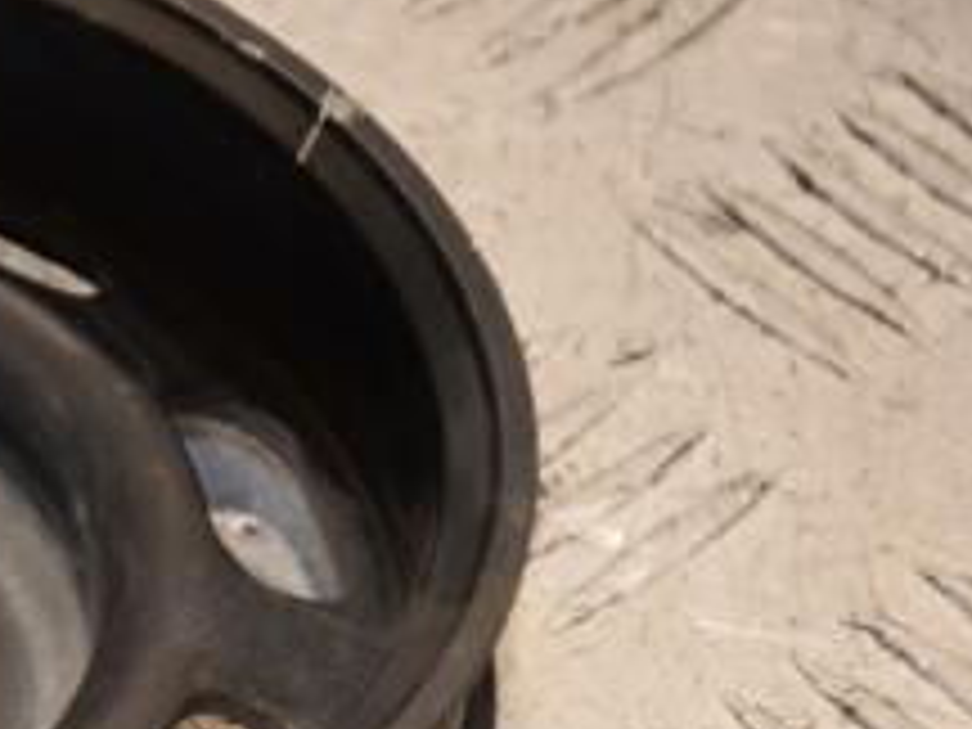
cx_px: -302
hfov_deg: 4.7
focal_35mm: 421
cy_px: 612
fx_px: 11831
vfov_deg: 3.5
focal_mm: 105
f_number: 5.6
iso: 800
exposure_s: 1/160
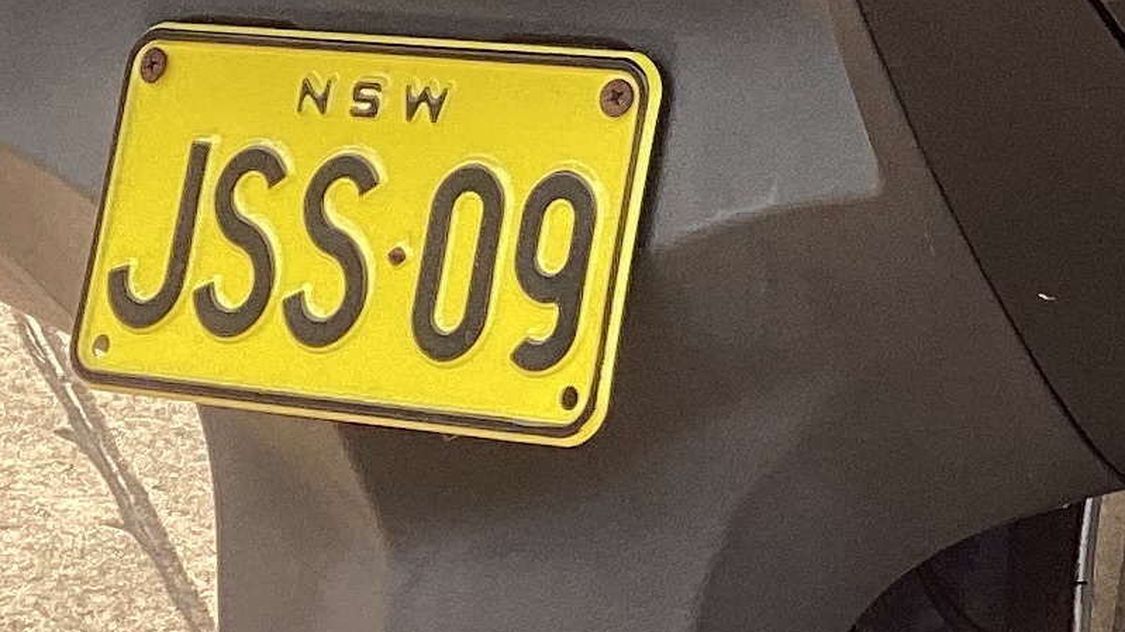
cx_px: 1611
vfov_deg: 8.7
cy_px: -159
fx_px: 4116
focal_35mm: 138
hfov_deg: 14.6
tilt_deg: -18.5
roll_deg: -7.3
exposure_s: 1/377
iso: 25
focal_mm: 3.3
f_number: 2.4
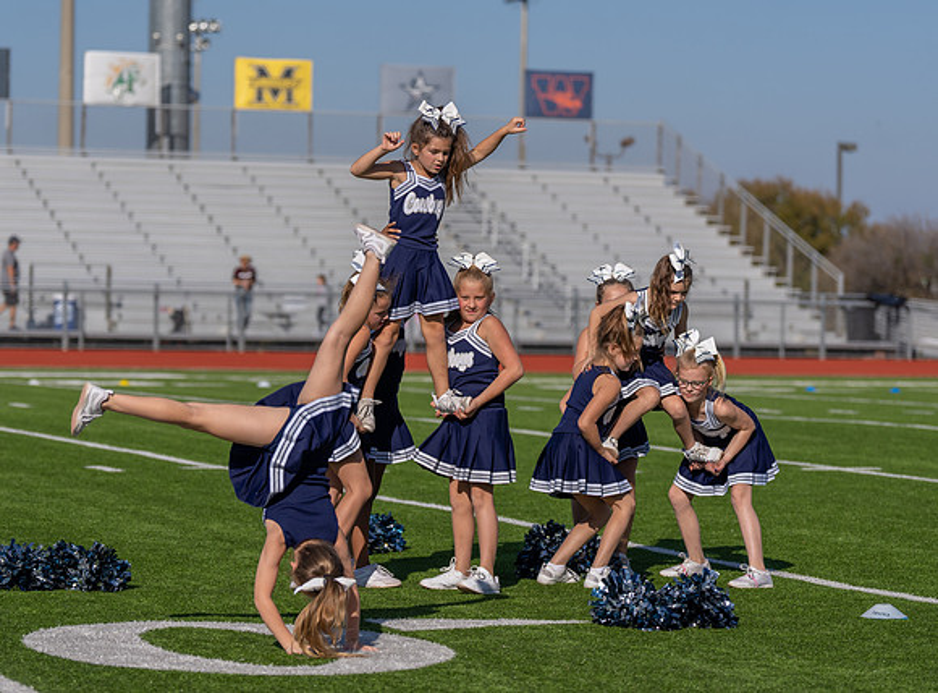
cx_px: 417
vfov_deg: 11.0
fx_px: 3596
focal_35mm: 133
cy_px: 376
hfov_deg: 14.9
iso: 100
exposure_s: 1/4000
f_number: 2.8
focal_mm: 102
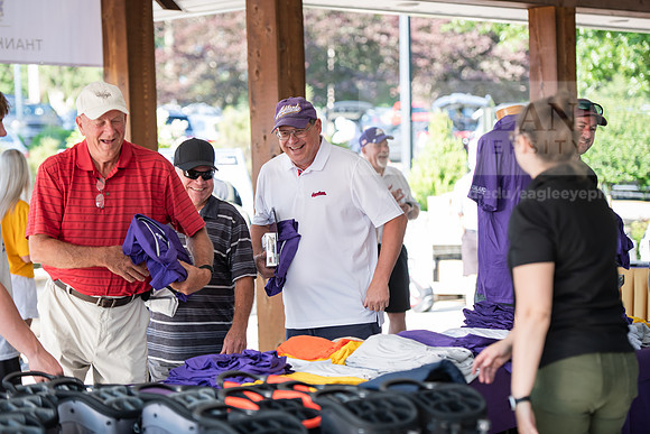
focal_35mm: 105
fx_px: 1896
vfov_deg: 13.0
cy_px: 217
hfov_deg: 19.5
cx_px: 325
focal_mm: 105
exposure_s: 1/320
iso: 320
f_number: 3.2
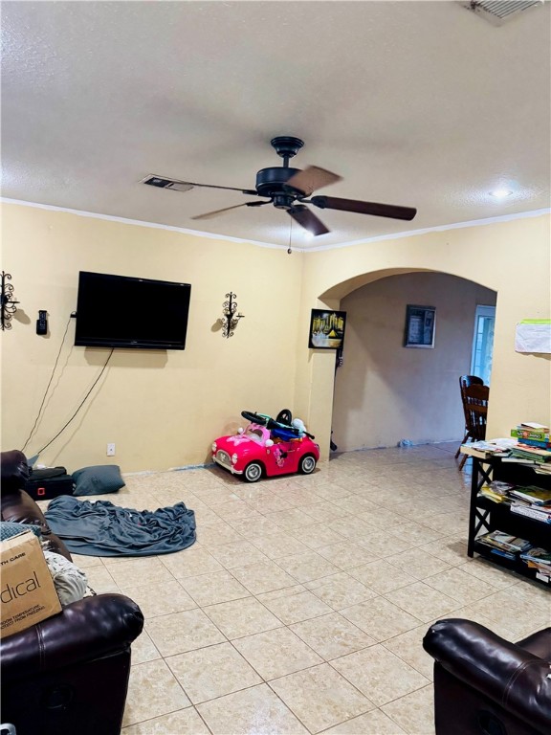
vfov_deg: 71.6
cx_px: 276
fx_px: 509
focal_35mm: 24
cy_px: 368
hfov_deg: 56.8
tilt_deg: -2.1
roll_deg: -4.3
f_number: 1.78
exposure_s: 1/60
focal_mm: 6.76
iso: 800
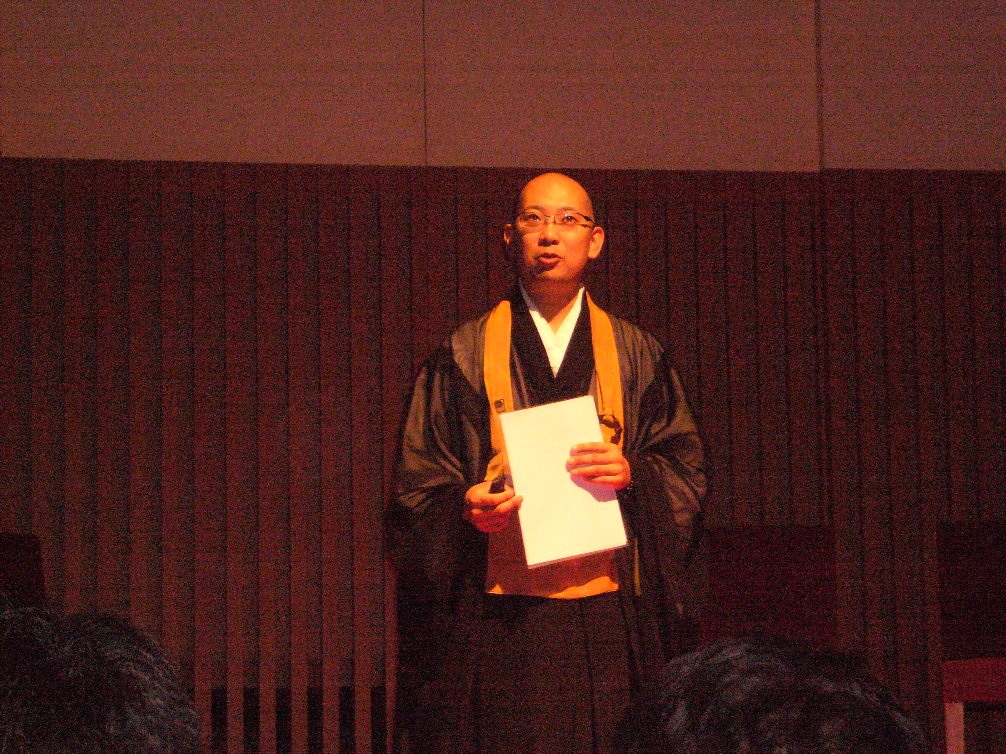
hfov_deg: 19.3
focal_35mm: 102
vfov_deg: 14.5
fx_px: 2964
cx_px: 503
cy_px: 377
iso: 400
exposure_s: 1/30
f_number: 5.6
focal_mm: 16.8
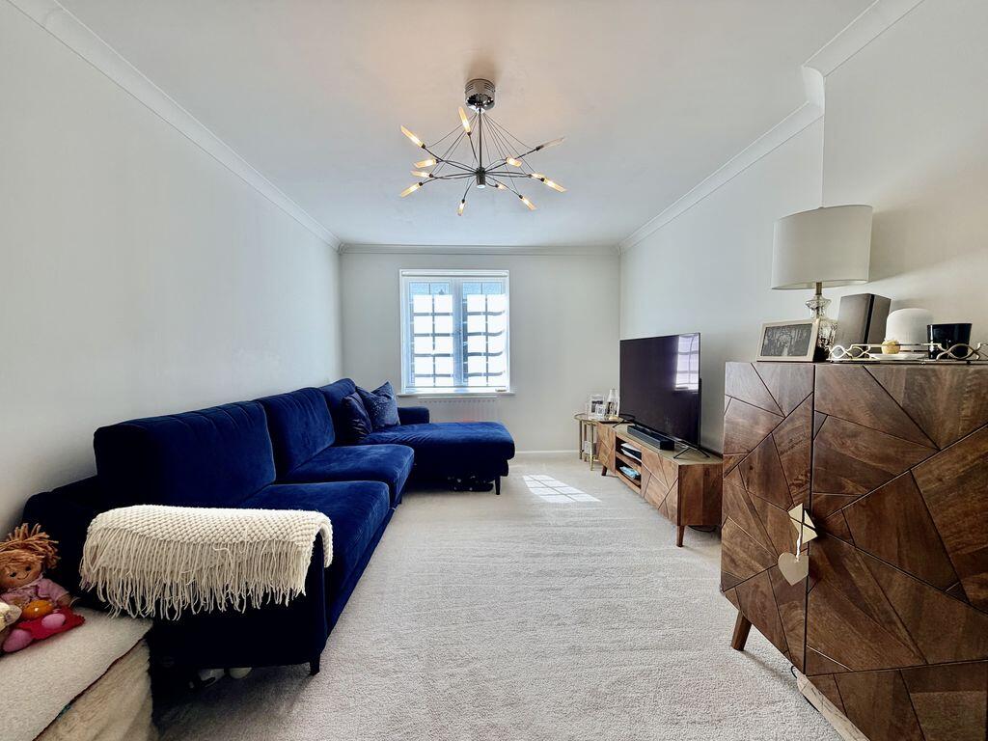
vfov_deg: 85.7
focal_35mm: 14
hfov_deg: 102.1
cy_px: 370
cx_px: 494
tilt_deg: -2.7
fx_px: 400
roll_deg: +0.7
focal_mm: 2.22
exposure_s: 1/100
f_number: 2.2
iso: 50
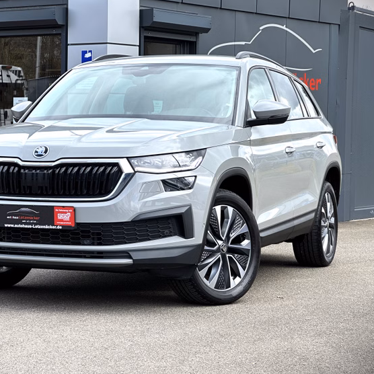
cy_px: 185
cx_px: 124
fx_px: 1198
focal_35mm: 98
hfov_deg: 17.7
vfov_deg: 17.7
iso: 32
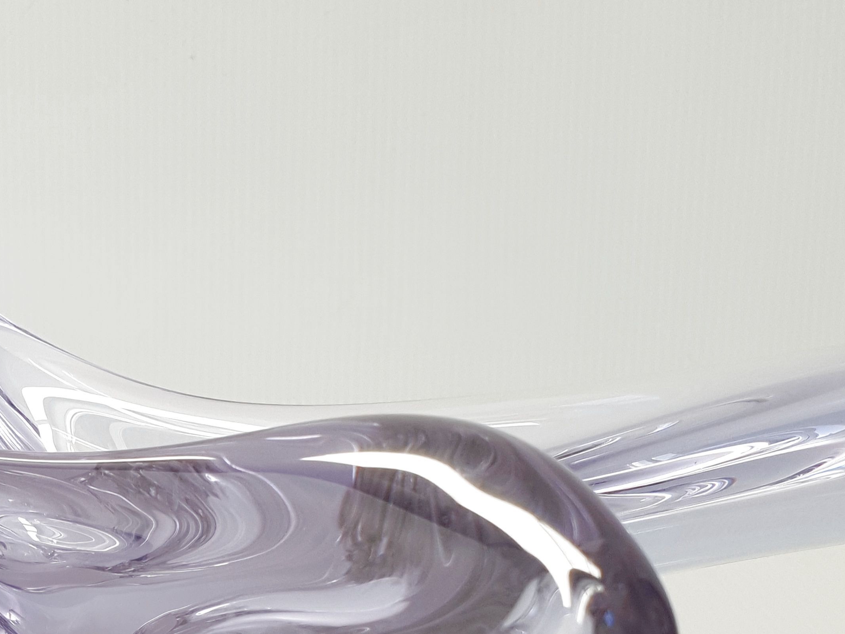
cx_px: 70
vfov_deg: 28.6
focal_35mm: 49
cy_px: 566
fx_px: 1196
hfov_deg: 36.3
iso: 50
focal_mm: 4.3
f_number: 2.4
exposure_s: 1/143
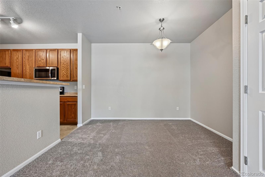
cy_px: 88
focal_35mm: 14
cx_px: 132
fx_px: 103
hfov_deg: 104.3
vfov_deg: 81.2
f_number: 10
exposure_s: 1/13
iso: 400
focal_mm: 14
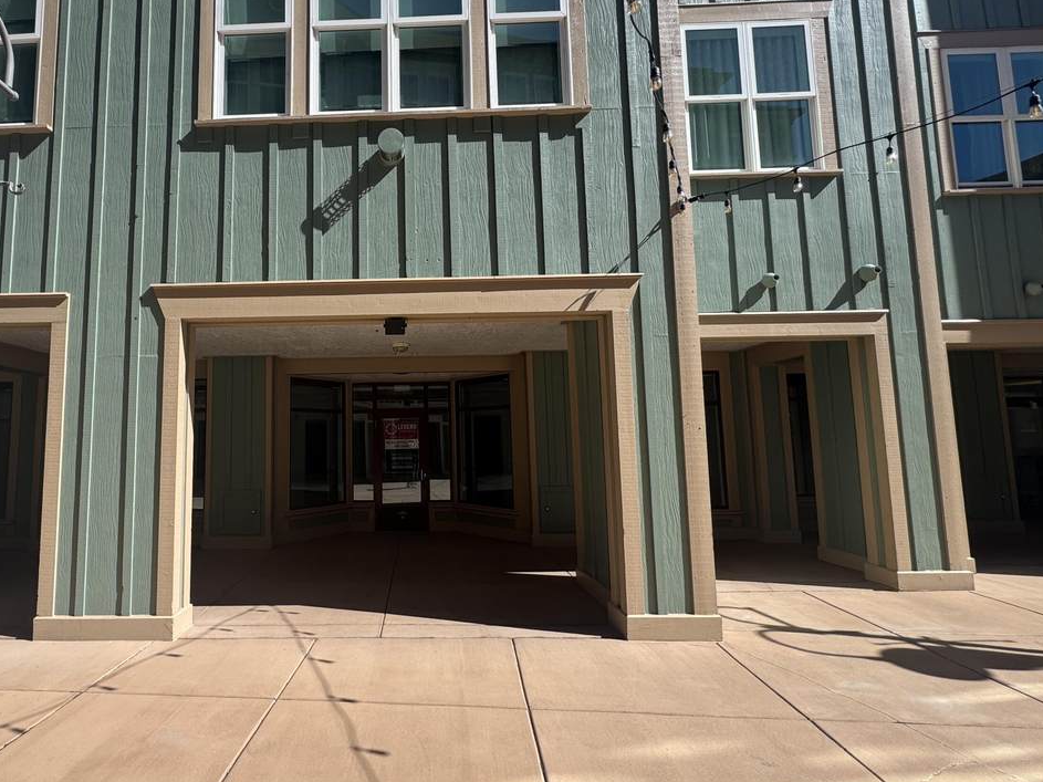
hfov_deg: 82.9
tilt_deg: +5.5
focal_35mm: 19
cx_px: 384
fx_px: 572
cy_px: 385
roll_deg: +0.0
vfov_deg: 68.7
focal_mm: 2.22
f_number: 2.2
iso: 40
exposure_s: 1/1110
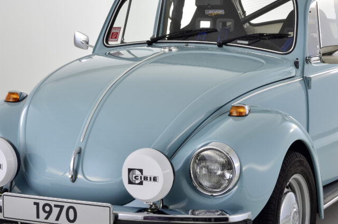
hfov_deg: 17.2
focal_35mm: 119
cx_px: 182
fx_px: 1115
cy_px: 119
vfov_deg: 11.5
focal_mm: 50
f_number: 13
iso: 100
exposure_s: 1/250
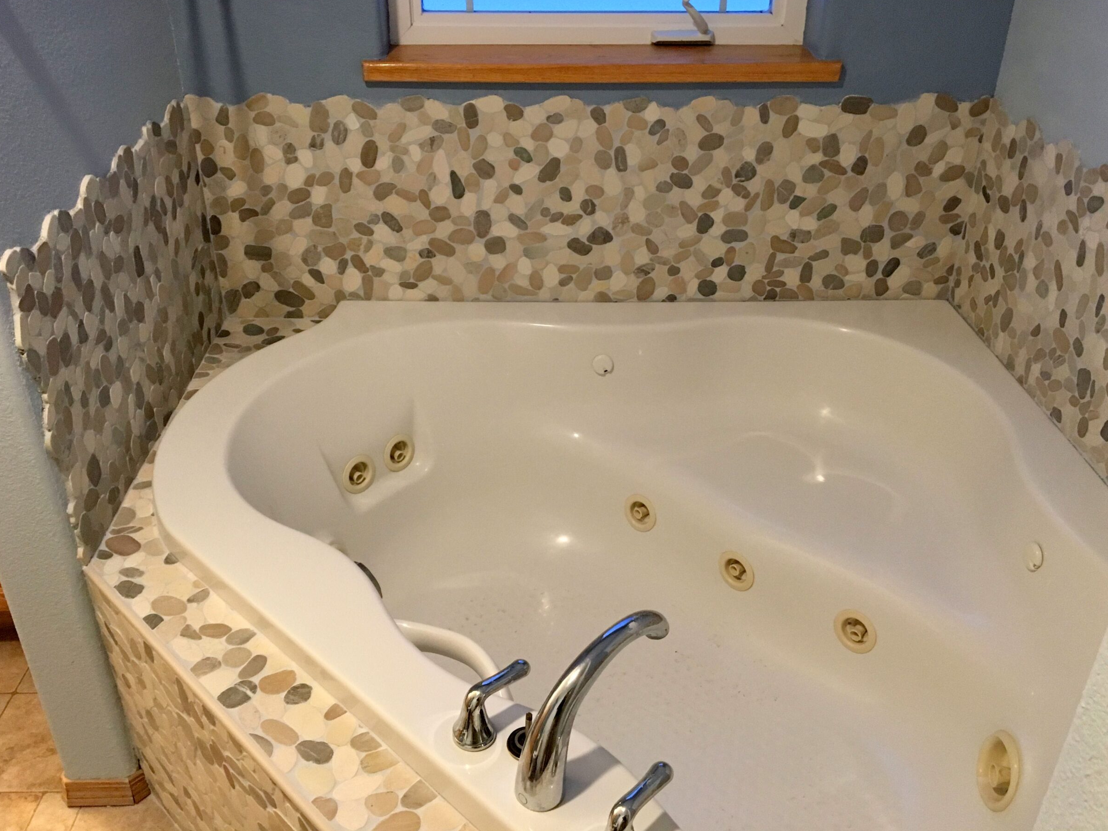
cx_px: 560
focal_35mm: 31
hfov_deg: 58.4
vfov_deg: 45.4
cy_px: 394
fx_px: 992
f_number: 2.2
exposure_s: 1/30
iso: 125
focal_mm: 4.15
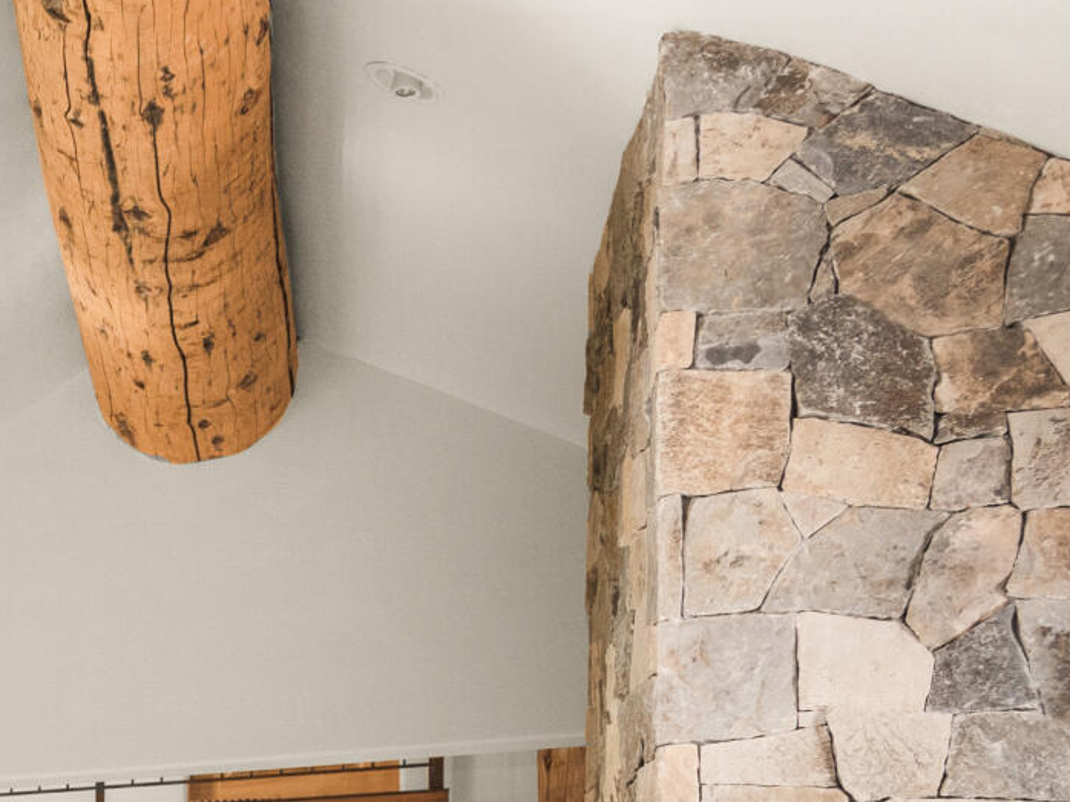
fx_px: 2812
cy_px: 1466
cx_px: -1091
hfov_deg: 16.3
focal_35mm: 91
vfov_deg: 14.2
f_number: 8
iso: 250
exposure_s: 1/50
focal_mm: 22
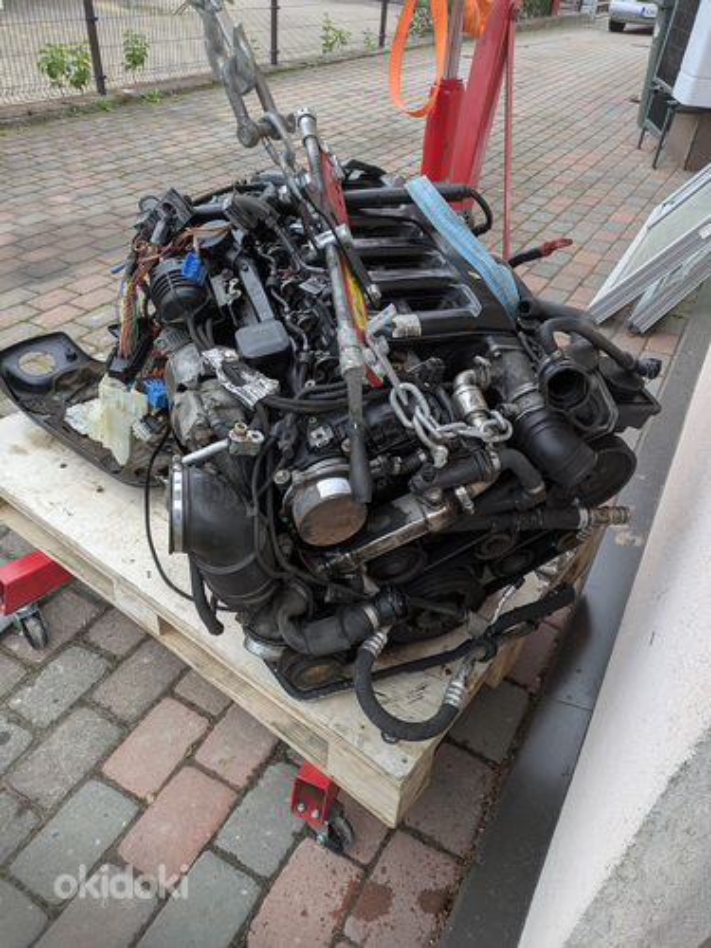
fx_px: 685
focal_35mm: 25
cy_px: 474
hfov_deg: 54.9
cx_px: 356
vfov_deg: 69.4
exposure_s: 1/238
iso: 49
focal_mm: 5.43
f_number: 1.89
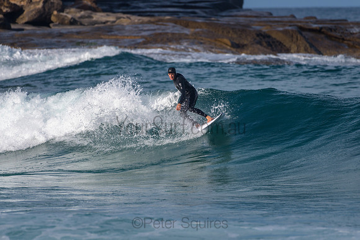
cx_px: 180
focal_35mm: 612
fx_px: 6124
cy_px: 120
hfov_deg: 3.4
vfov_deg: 2.2
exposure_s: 1/2000
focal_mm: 500
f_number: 5.6
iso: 110
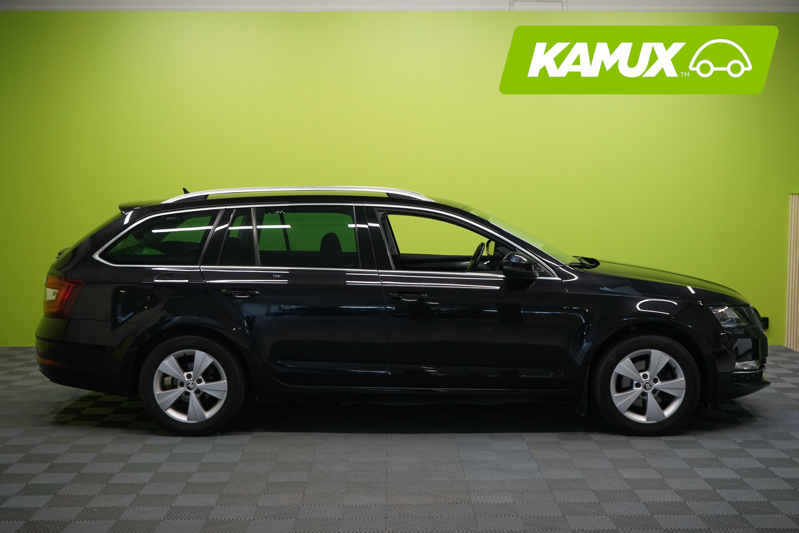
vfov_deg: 29.2
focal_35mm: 46
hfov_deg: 42.7
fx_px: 1021
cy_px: 266
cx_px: 400
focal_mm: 46
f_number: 7.1
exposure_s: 1/30
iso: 2000
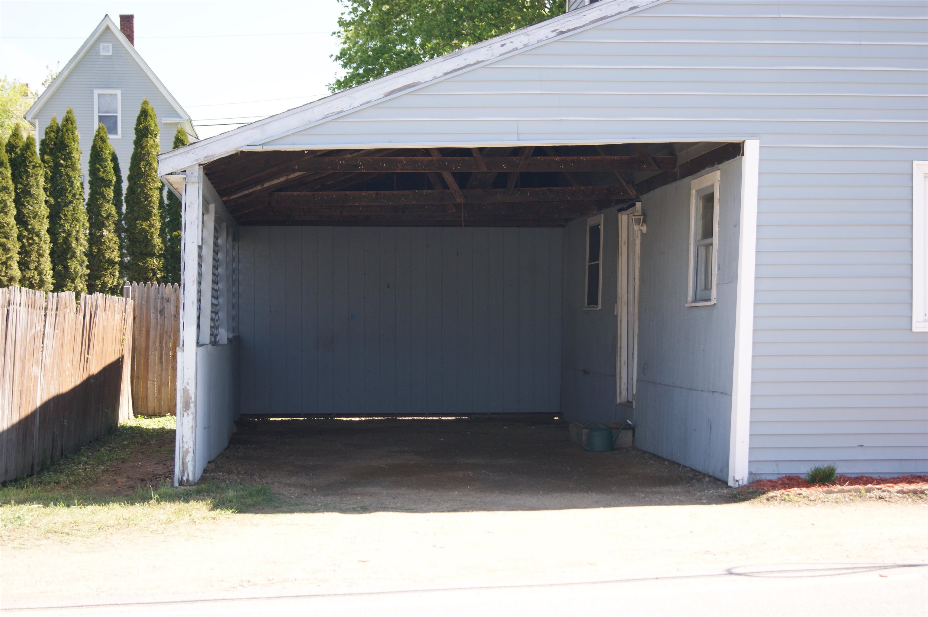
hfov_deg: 29.9
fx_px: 1739
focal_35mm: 68
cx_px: 464
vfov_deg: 20.1
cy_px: 308
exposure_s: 1/160
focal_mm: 45
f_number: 5.6
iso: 100
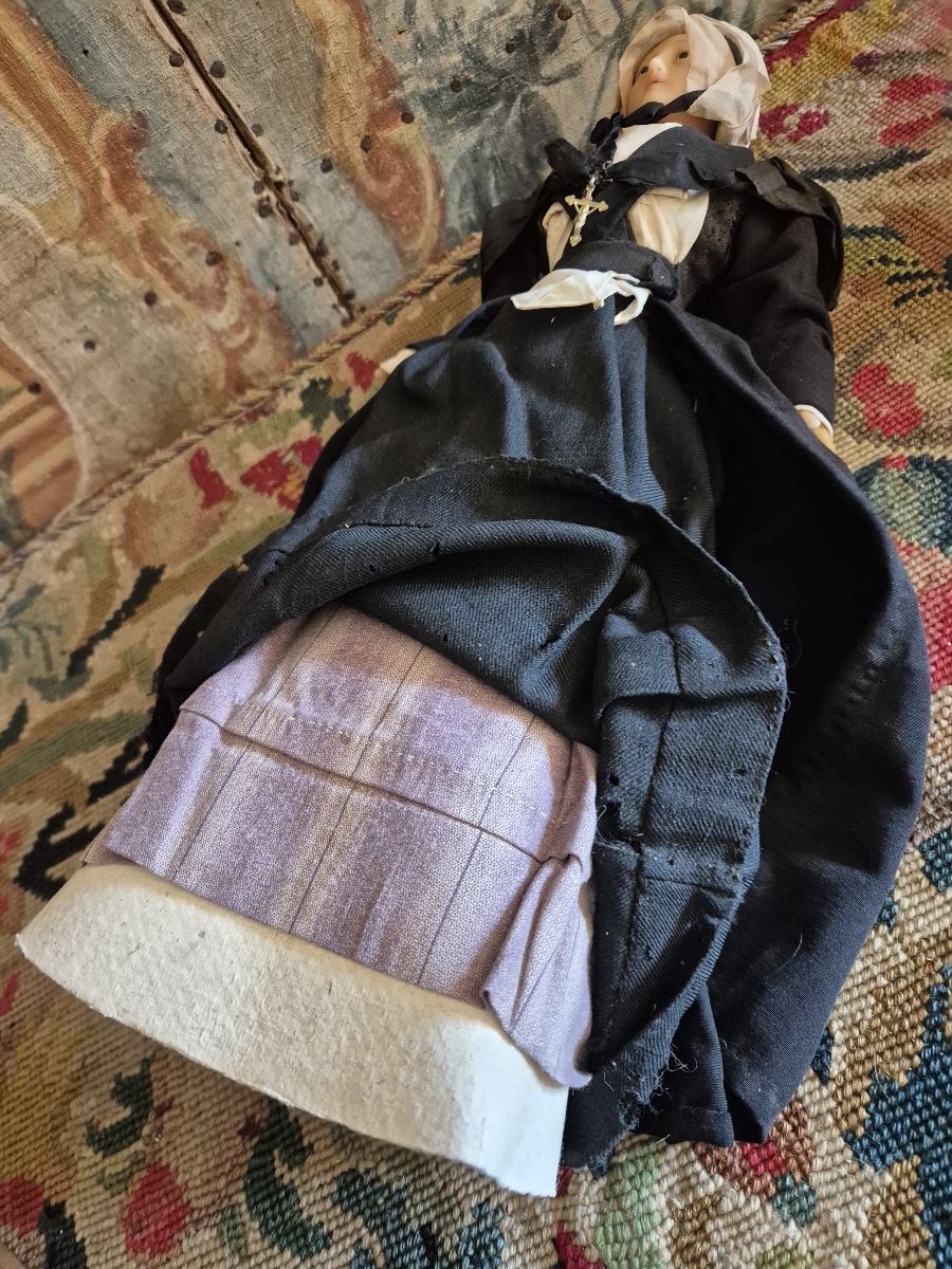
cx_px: 476
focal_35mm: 23
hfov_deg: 58.9
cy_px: 634
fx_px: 843
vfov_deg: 73.9
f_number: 1.8
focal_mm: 5.4
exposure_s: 1/100
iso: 1250
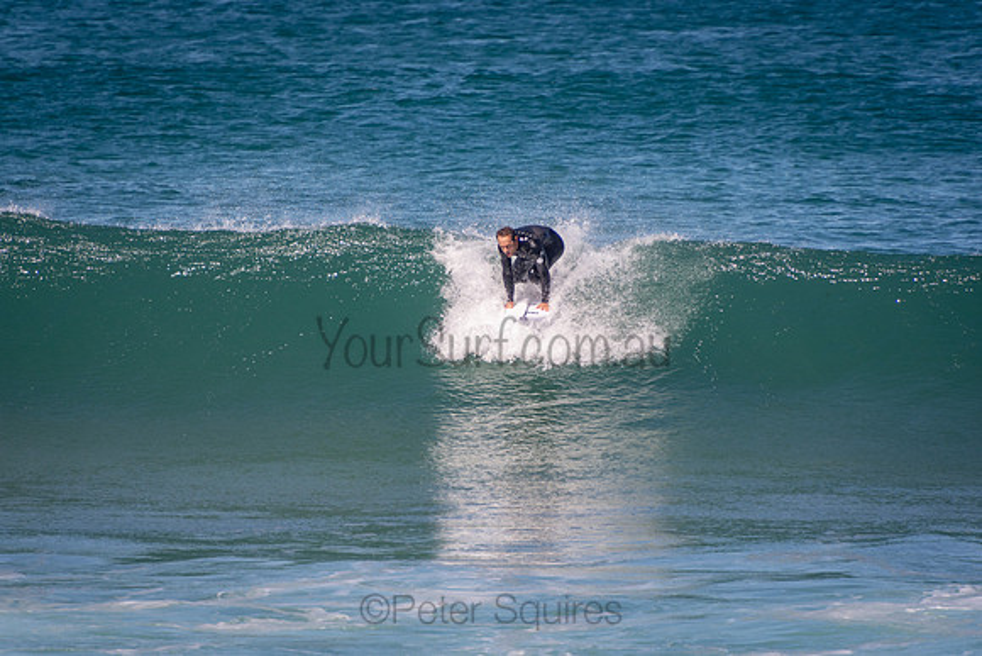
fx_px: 16370
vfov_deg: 2.3
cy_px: 328
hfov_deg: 3.4
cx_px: 491
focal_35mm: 600
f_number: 5.6
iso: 250
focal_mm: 400
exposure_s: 1/1250
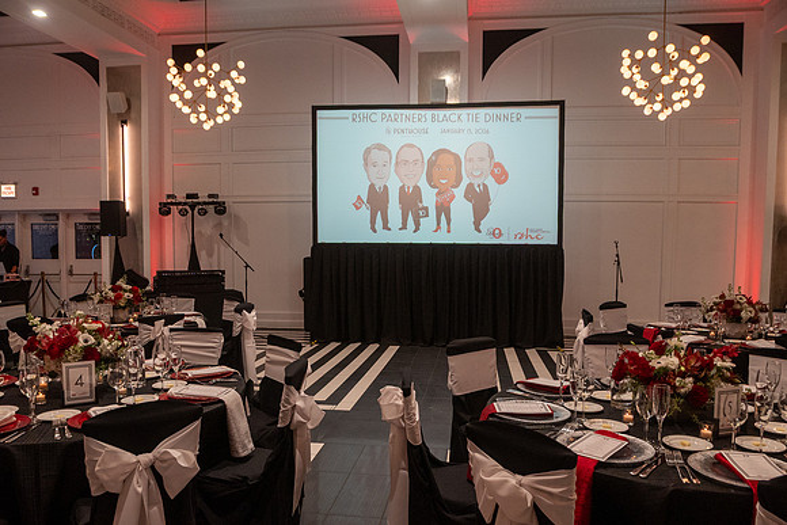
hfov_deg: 67.4
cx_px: 394
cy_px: 262
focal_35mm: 27
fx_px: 590
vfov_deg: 48.0
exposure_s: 1/100
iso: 1000
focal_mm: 18
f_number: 5.6
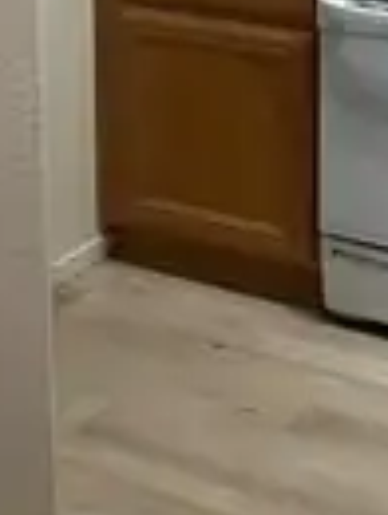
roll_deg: -0.6
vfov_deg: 22.8
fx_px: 1192
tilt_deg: -11.3
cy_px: -71
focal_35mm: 80
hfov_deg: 18.1
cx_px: 368
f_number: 1.5
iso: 125
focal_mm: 5.7
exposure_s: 1/120
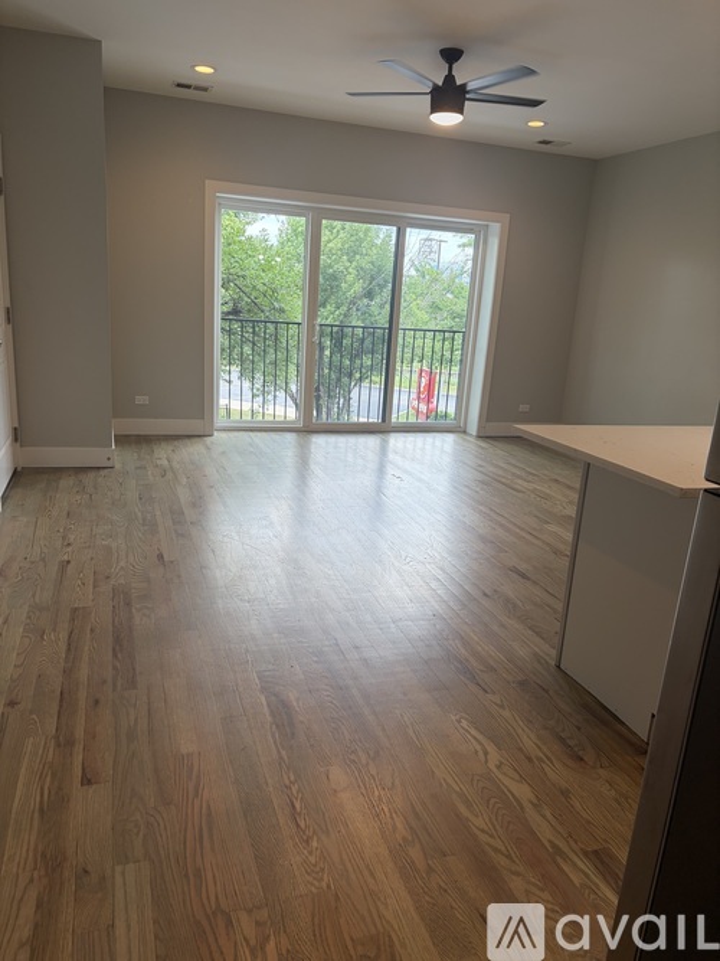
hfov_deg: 53.0
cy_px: 480
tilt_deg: -10.9
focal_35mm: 26
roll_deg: -3.8
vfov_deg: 67.3
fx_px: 721
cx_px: 360
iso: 50
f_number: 1.6
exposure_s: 1/170
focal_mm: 5.96
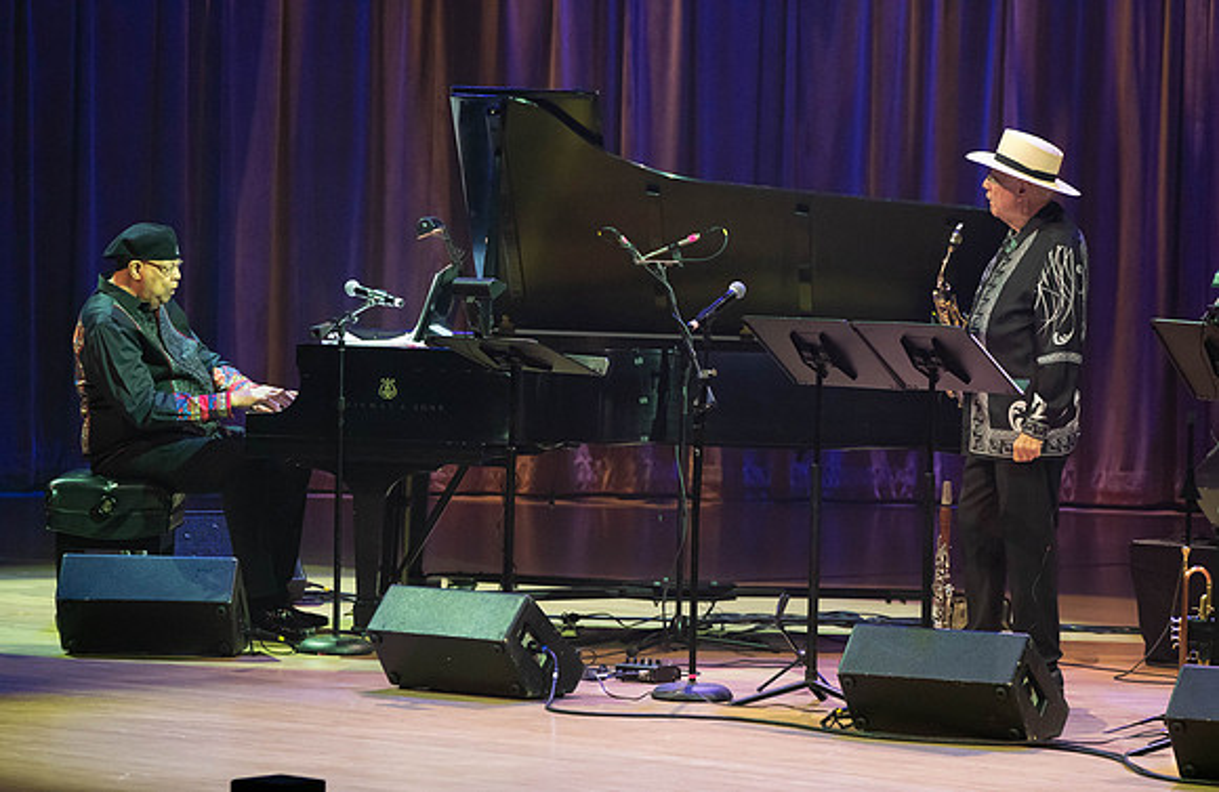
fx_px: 7137
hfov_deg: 9.8
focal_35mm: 212
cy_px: 458
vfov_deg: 6.4
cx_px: 652
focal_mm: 187
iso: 3200
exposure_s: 1/250
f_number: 5.6
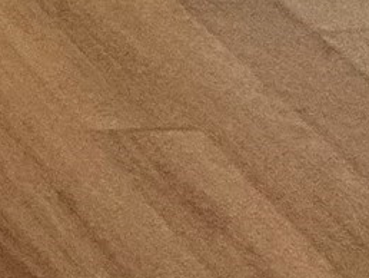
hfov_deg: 9.8
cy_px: -814
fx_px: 1184
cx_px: -895
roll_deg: -0.9
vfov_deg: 8.2
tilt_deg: -11.6
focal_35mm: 111
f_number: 2.2
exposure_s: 1/99
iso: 125
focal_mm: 2.22
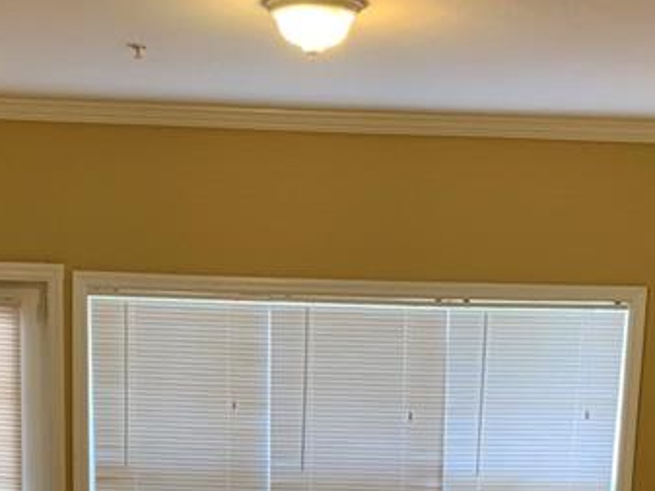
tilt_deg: -11.5
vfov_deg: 17.2
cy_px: 699
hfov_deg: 24.7
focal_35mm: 79
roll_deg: -1.6
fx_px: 1495
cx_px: 270
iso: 160
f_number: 1.8
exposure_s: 1/60
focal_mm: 4.25
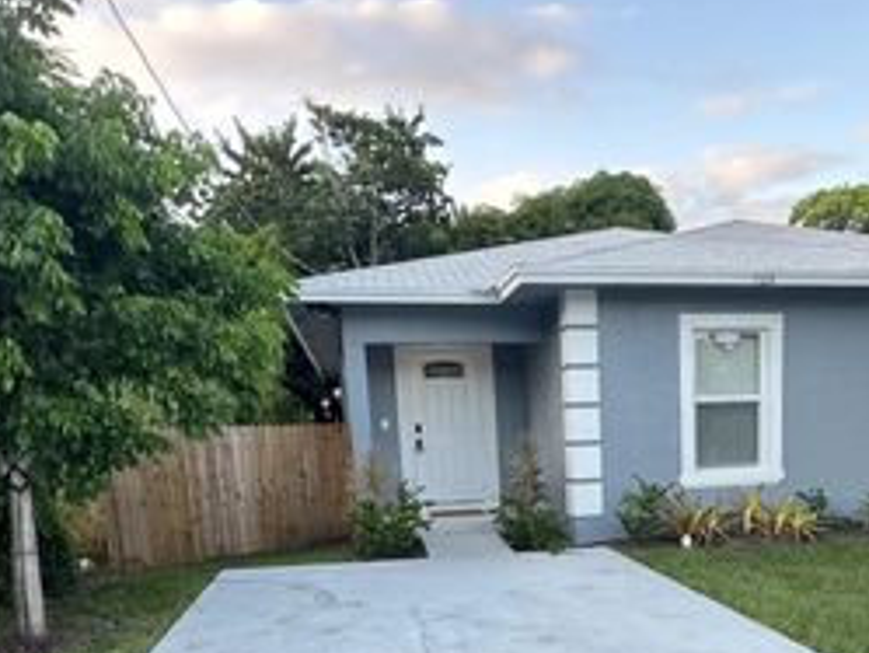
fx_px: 904
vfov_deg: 37.1
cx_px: 593
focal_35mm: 36
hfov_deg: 50.2
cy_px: 590
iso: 64
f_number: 2.2
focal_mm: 2.22
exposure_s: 1/99
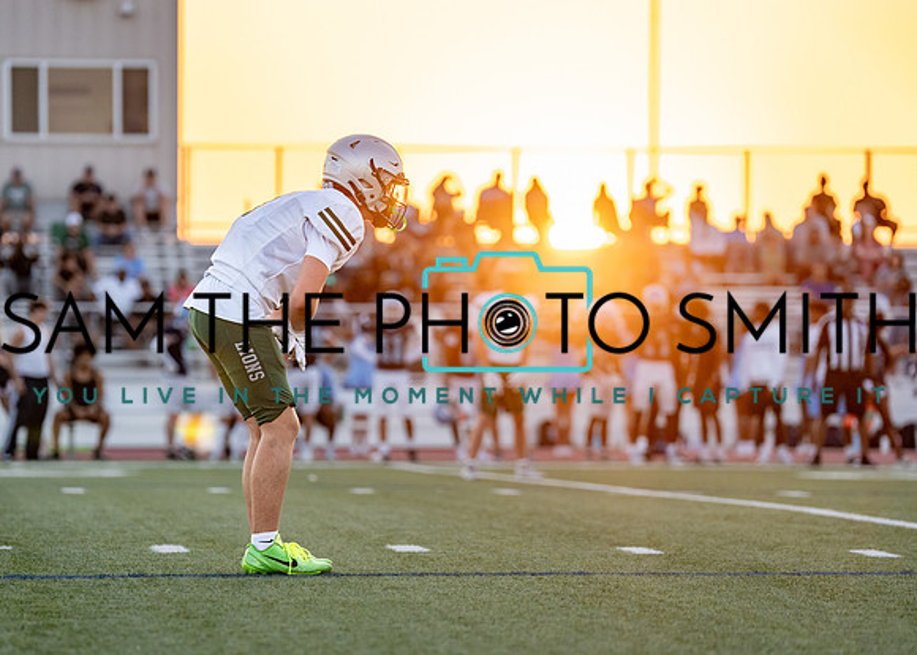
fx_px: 5232
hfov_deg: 10.0
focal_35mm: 201
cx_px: 390
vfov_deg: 7.2
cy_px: 311
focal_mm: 151
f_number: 2.8
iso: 800
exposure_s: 1/1600
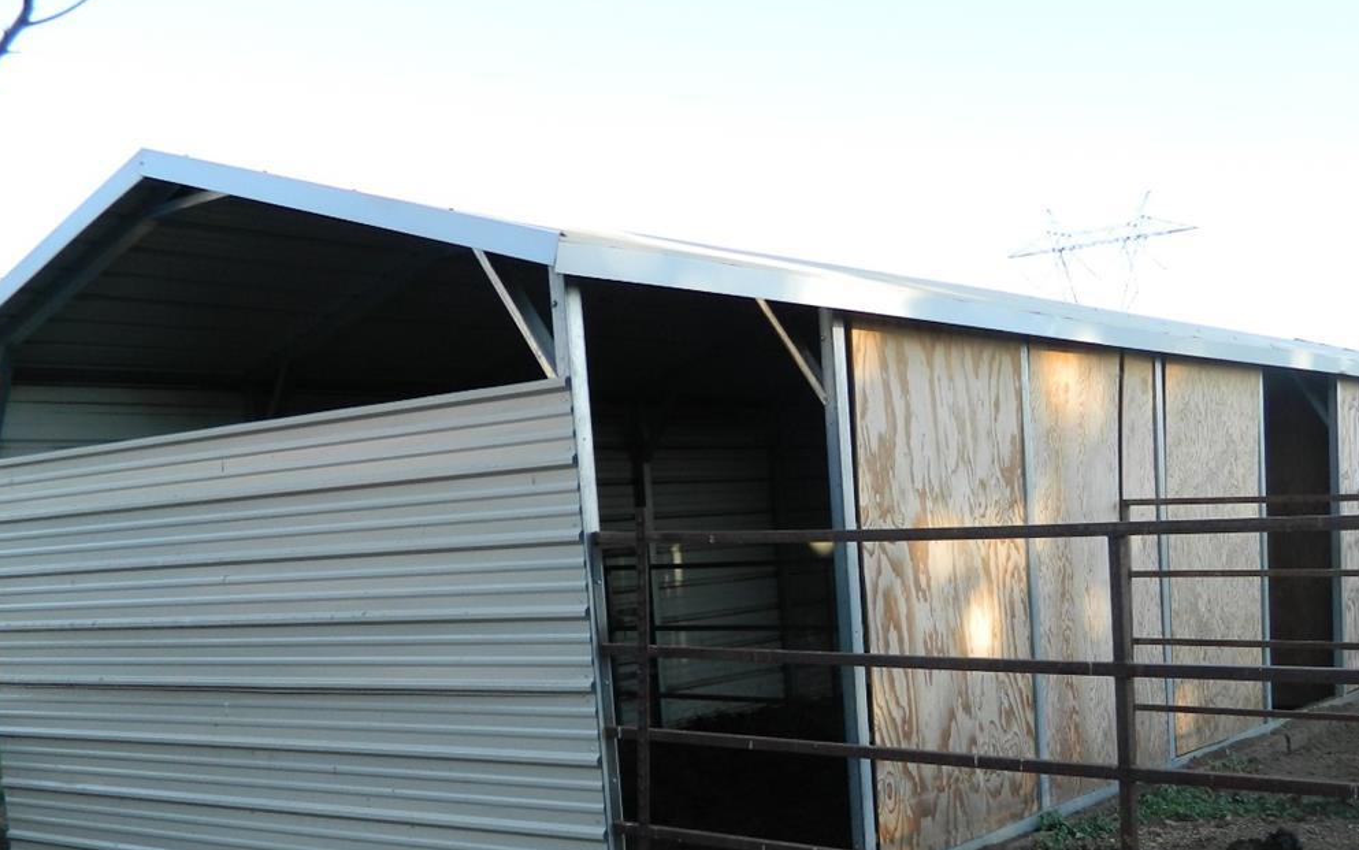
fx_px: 1482
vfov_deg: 31.3
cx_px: 950
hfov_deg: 48.1
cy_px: 667
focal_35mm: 40
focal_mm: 4.5
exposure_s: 1/200
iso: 80
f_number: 3.1
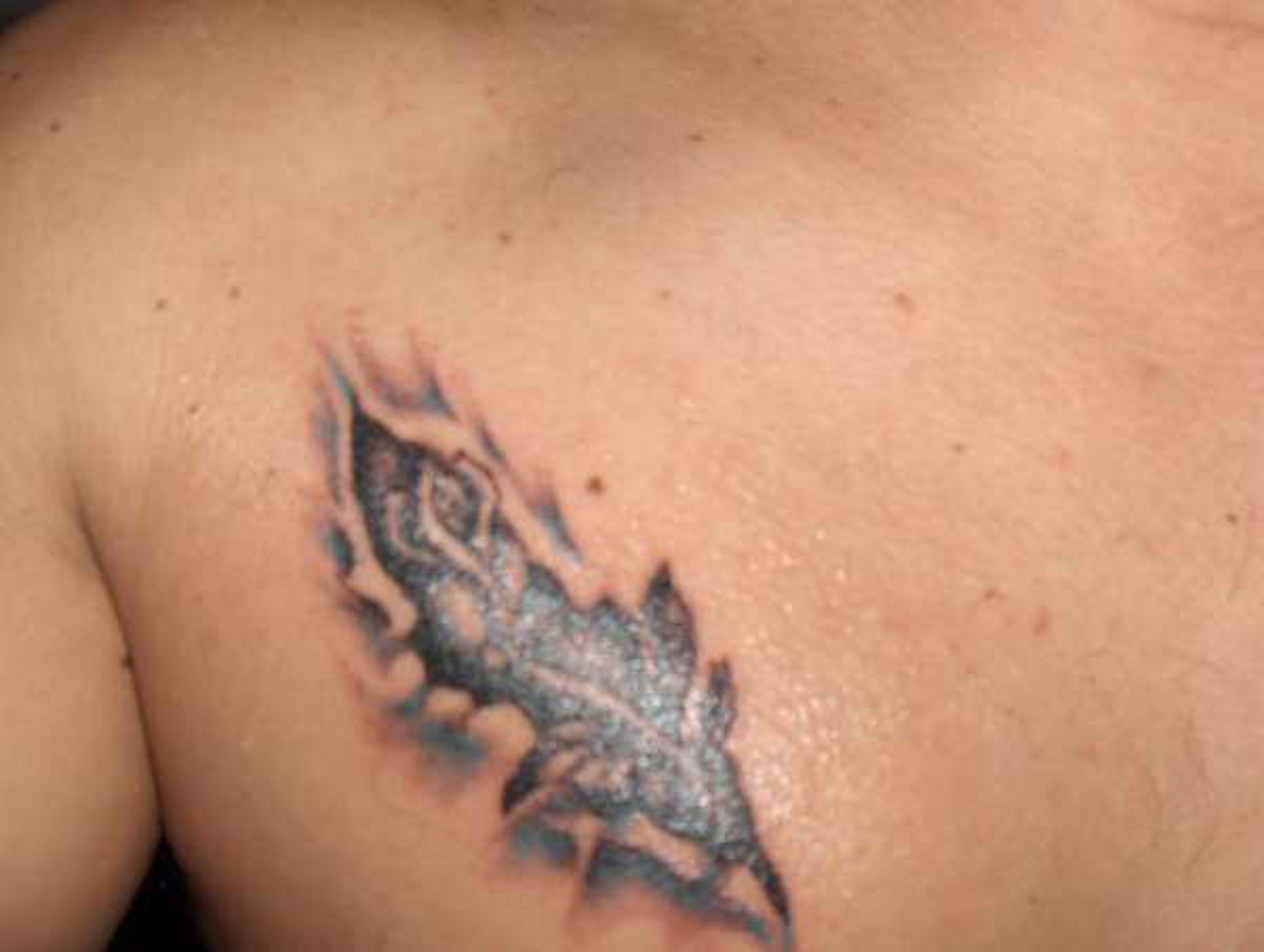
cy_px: 476
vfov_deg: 36.9
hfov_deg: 47.8
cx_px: 632
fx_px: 1426
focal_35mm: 39
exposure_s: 1/60
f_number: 4.8
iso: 100
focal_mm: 8
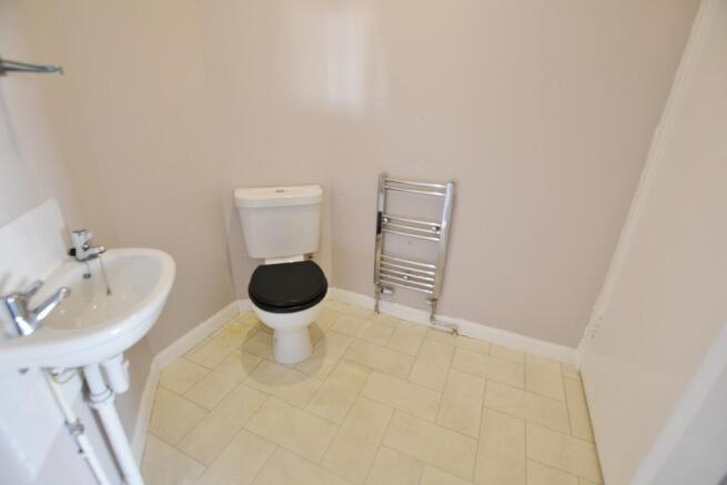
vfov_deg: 77.4
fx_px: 303
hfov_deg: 100.4
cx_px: 364
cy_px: 242
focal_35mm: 15
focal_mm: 10
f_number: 3.5
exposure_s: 1/40
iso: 400
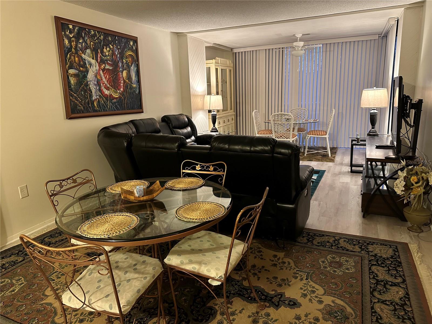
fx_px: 300
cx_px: 216
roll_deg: +2.1
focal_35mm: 24
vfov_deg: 56.8
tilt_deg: -13.0
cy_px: 162
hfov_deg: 71.6
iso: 640
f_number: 1.78
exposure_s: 1/40
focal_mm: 6.86
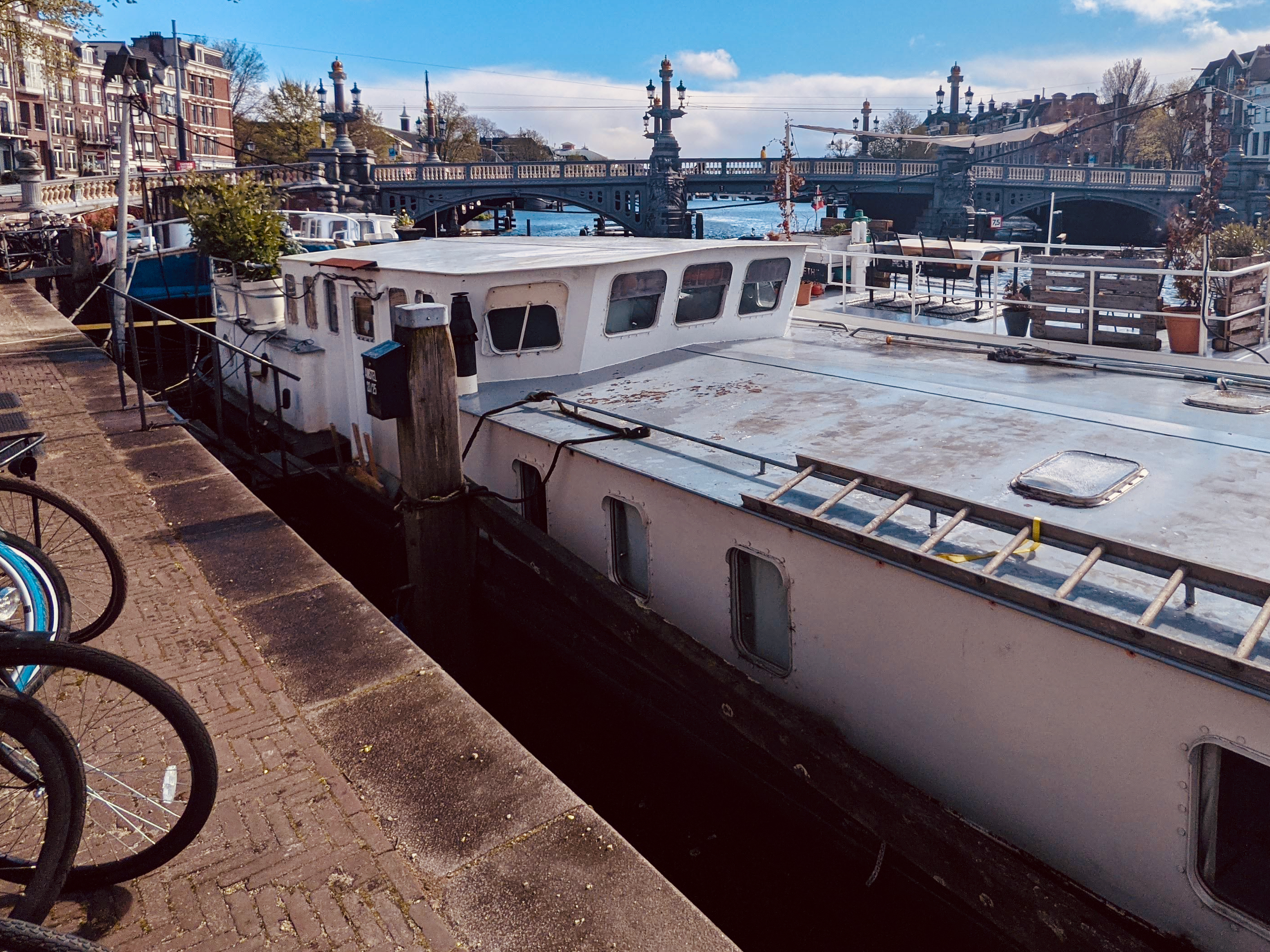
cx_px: 730
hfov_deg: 73.5
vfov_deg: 57.2
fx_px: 844
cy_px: 297
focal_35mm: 23
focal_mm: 2.22
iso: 38
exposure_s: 1/3049
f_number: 2.2
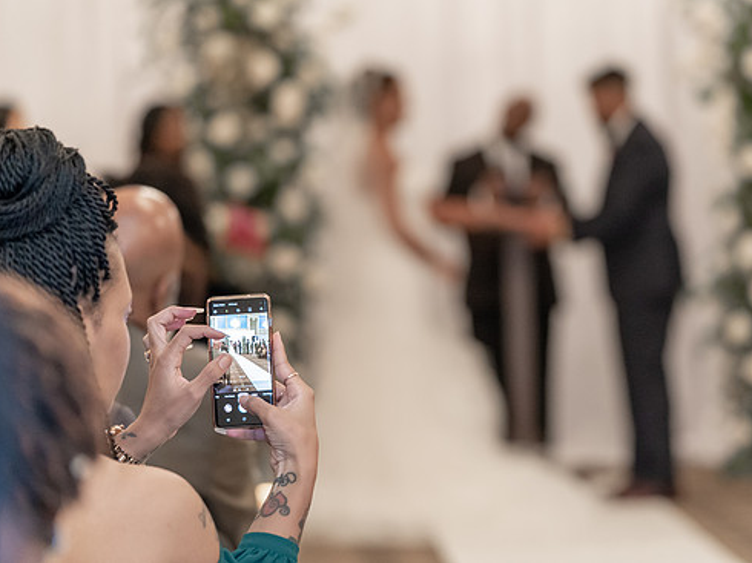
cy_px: 234
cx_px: 441
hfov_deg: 12.7
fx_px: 3387
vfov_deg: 9.5
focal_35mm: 156
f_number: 2.8
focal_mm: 122
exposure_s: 1/125
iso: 2000
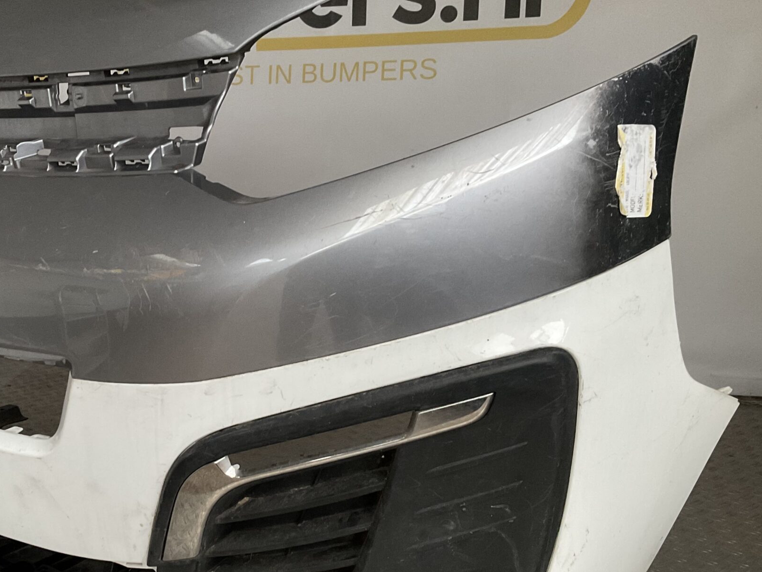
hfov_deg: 40.4
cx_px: 216
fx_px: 1012
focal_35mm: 46
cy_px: 347
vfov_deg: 31.4
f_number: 1.8
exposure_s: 1/50
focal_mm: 3
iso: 250
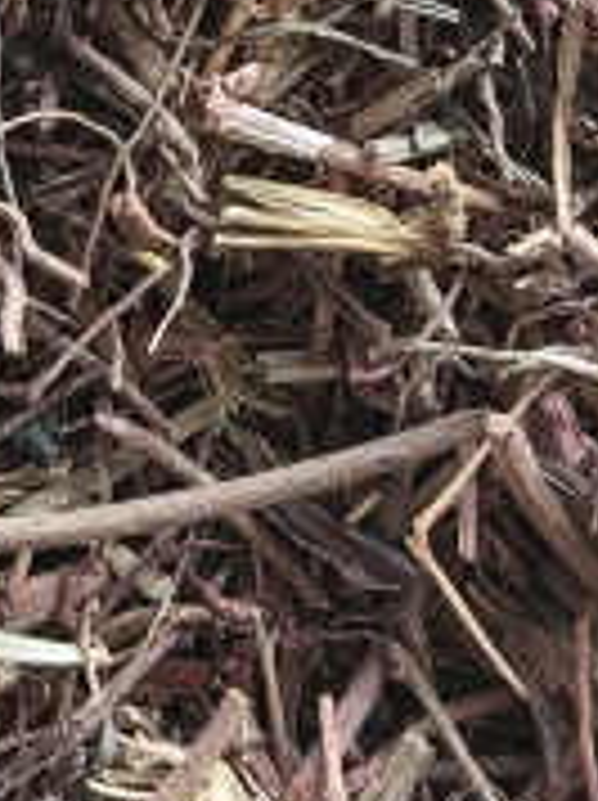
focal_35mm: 144
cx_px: -67
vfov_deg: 13.4
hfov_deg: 10.2
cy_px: -155
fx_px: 3325
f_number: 1.8
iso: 200
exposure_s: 1/62.2
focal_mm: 5.59
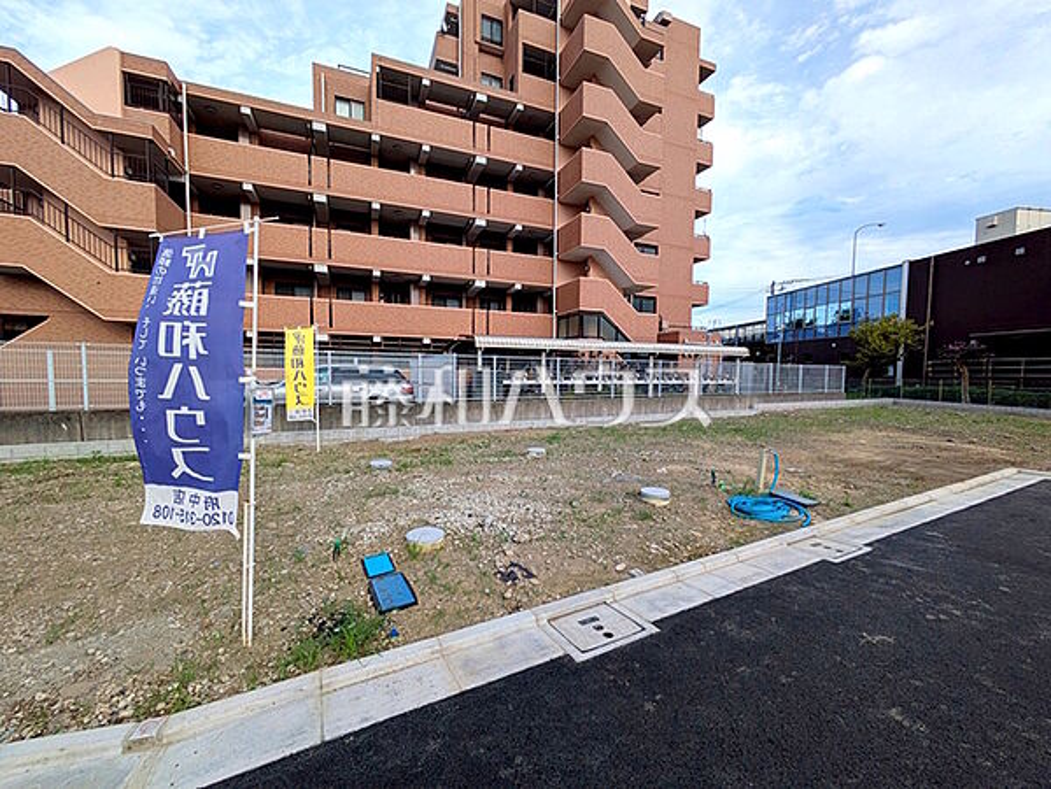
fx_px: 425
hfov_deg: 102.1
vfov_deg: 85.7
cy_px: 394
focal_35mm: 14
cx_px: 526
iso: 51
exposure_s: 1/943
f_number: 2.2
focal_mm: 1.83
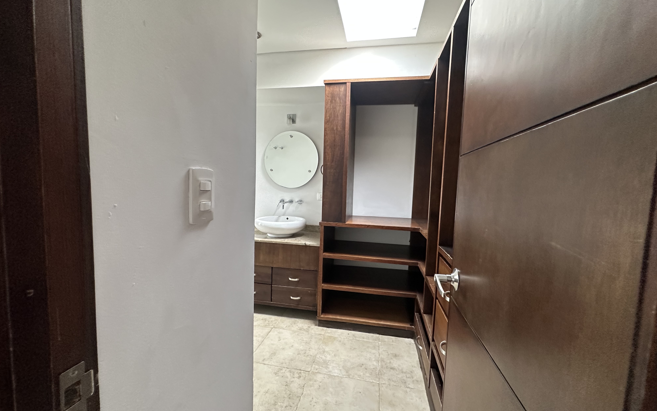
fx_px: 269
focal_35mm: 15
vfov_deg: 74.8
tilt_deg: +1.0
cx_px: 328
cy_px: 208
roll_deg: -1.5
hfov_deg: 101.5
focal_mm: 2.22
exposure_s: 1/92
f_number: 2.2
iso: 320
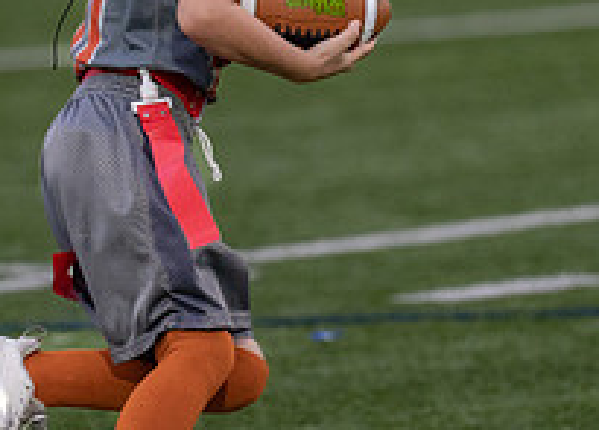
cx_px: 217
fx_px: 12112
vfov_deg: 2.0
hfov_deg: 2.8
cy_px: 3
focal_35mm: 711
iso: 800
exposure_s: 1/1000
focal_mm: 176
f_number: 2.8
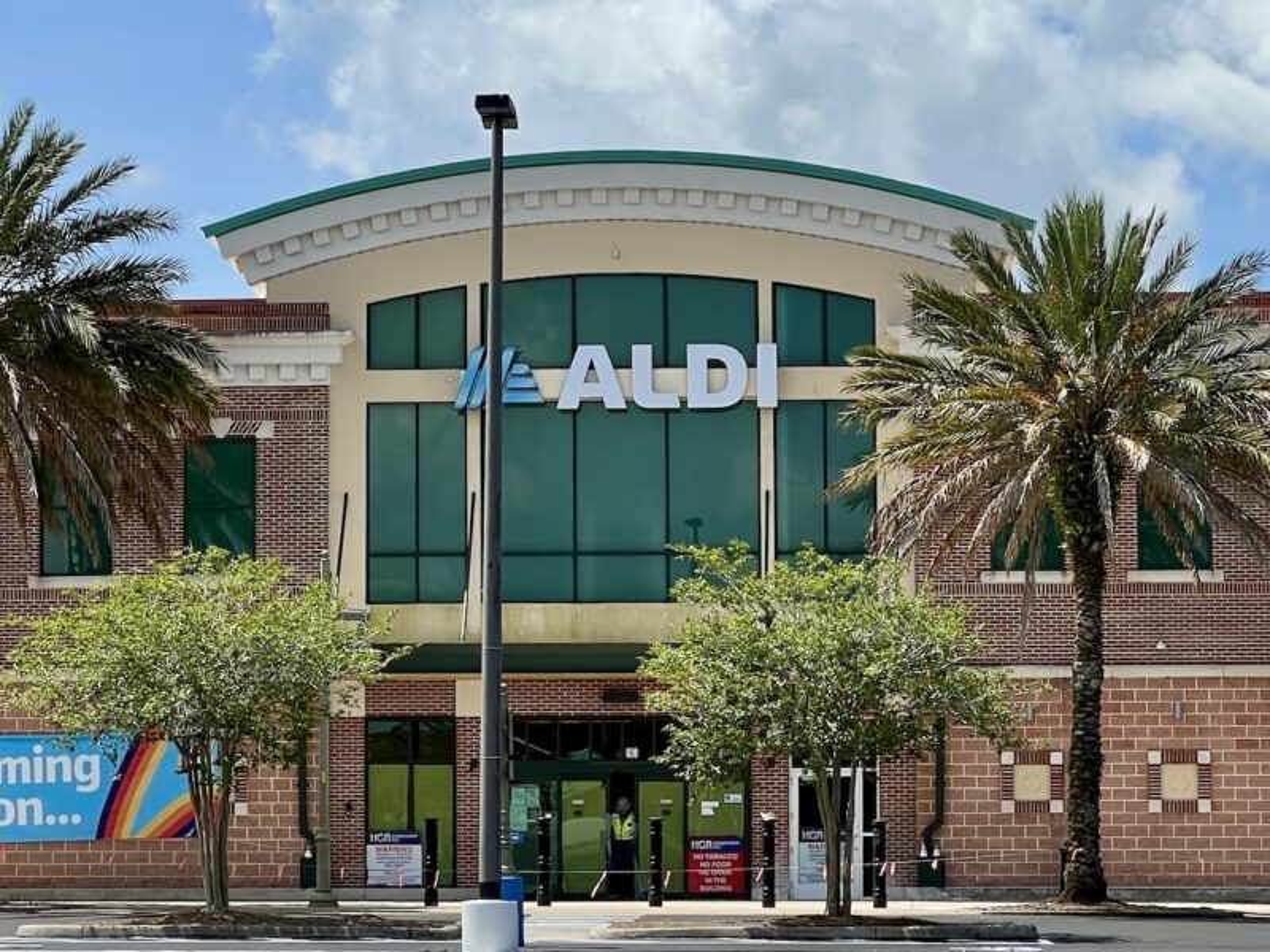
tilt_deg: +3.8
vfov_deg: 19.1
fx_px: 2825
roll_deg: -0.3
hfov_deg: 25.3
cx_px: 635
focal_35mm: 77
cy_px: 476
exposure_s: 1/927
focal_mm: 9
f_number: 2.8
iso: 32
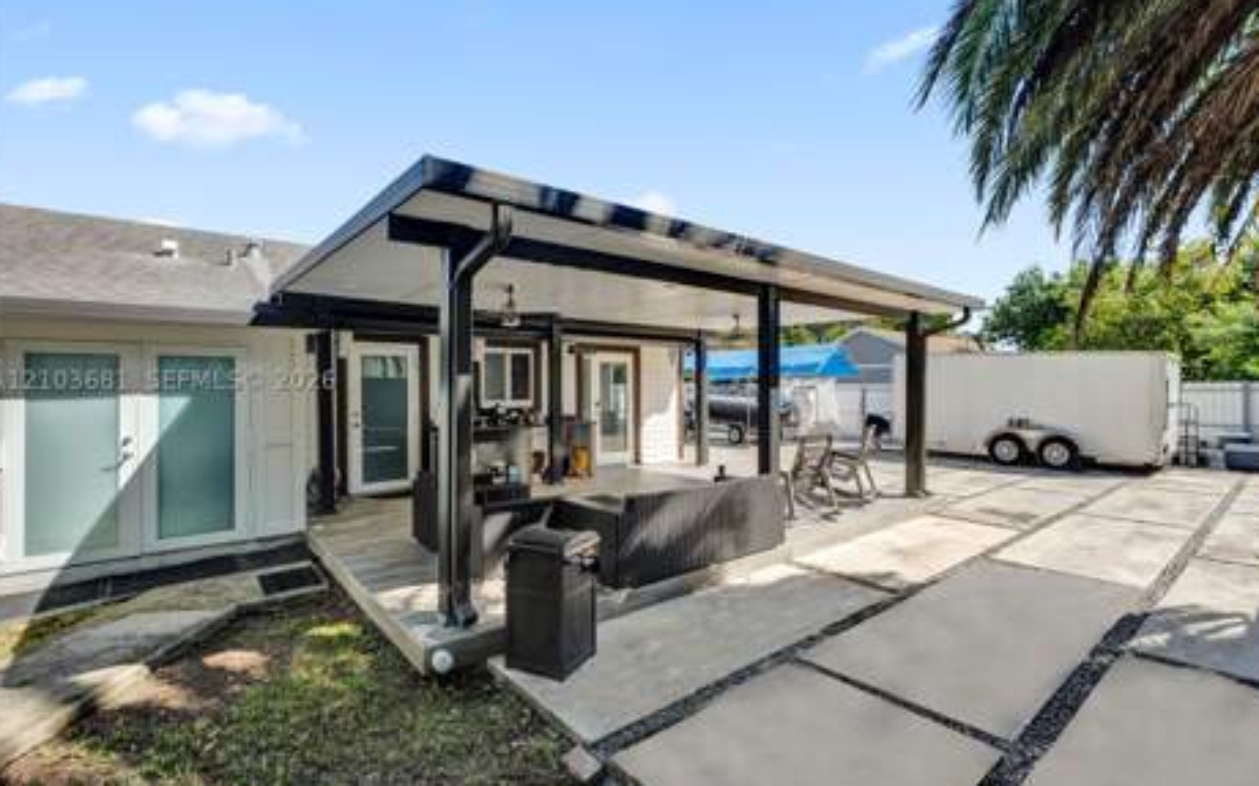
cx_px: 640
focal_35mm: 17
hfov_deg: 94.4
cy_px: 379
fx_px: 583
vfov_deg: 67.9
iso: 100
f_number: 5
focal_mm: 16
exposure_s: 1/500
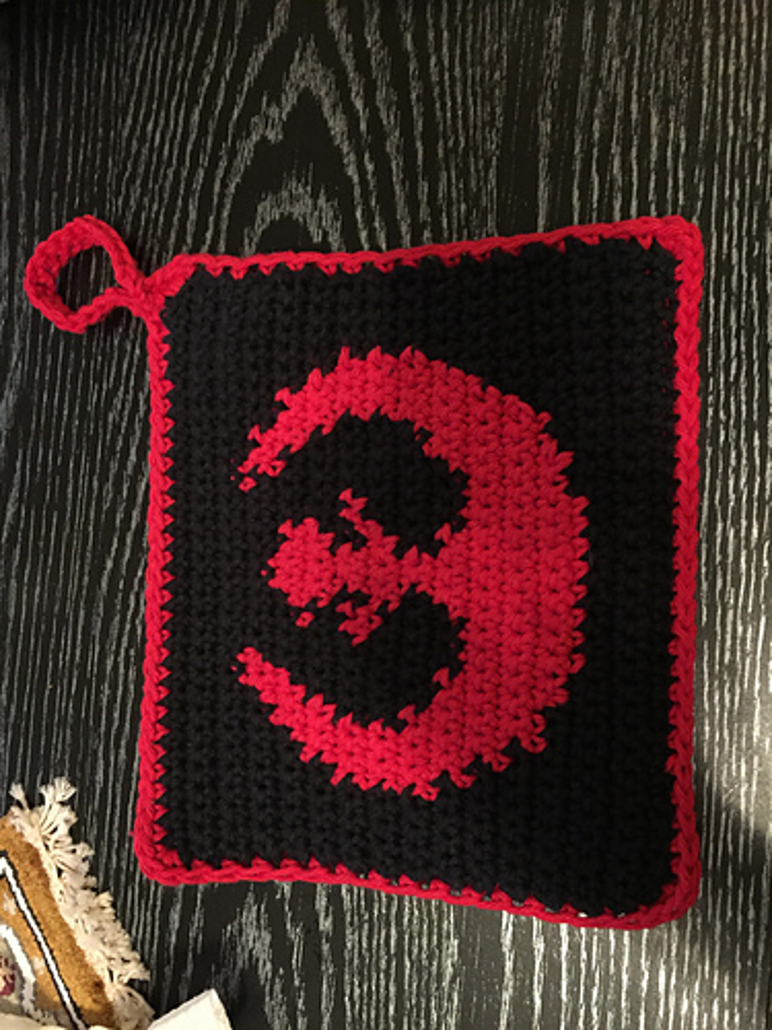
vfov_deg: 61.7
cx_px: 386
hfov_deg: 48.2
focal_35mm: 29
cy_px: 515
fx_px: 862
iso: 500
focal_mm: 4.15
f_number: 2.2
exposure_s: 1/15
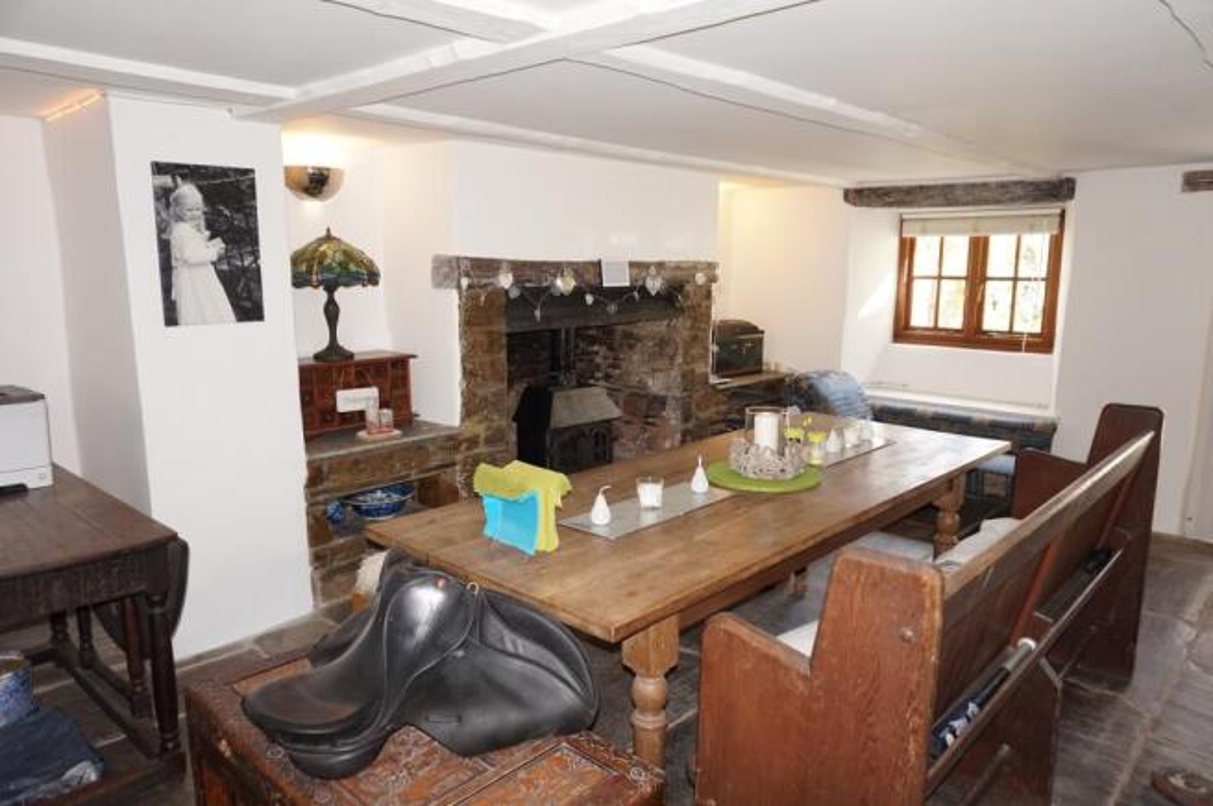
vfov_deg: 53.0
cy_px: 403
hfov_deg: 73.8
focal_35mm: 24
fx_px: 808
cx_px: 606
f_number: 4
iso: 1000
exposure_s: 1/160
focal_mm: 16
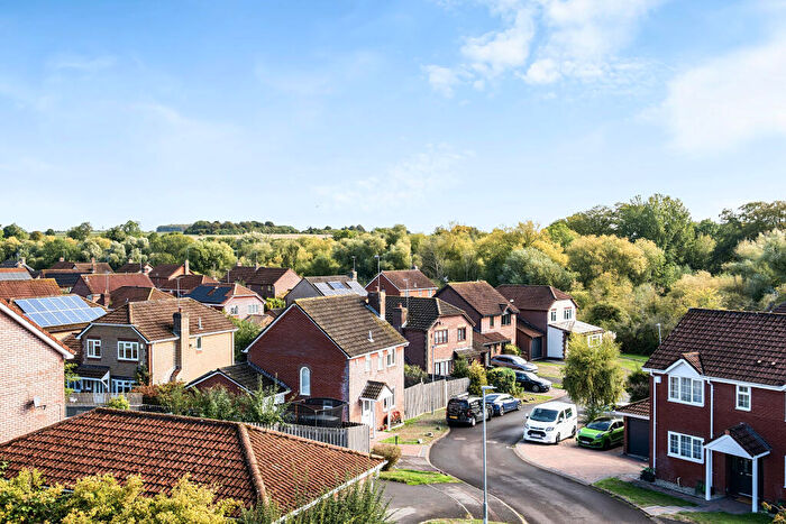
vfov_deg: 36.9
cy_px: 262
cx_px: 393
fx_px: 786
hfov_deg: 53.1
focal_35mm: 36
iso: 400
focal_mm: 24
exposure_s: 1/200
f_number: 8
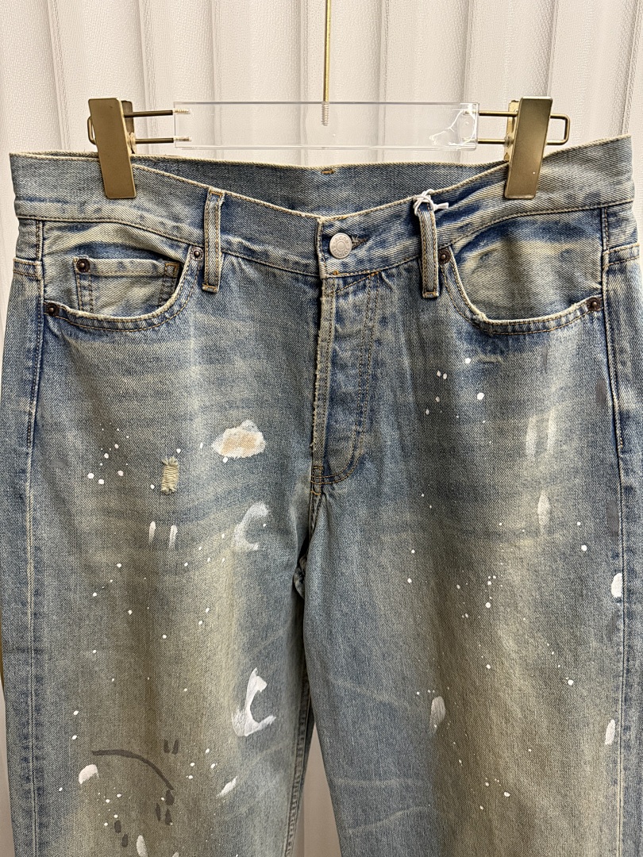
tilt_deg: -16.9
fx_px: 594
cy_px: 428
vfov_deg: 71.6
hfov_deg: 56.8
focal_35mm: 24
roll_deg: -0.6
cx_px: 322
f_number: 1.78
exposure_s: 1/60
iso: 800
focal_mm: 6.76
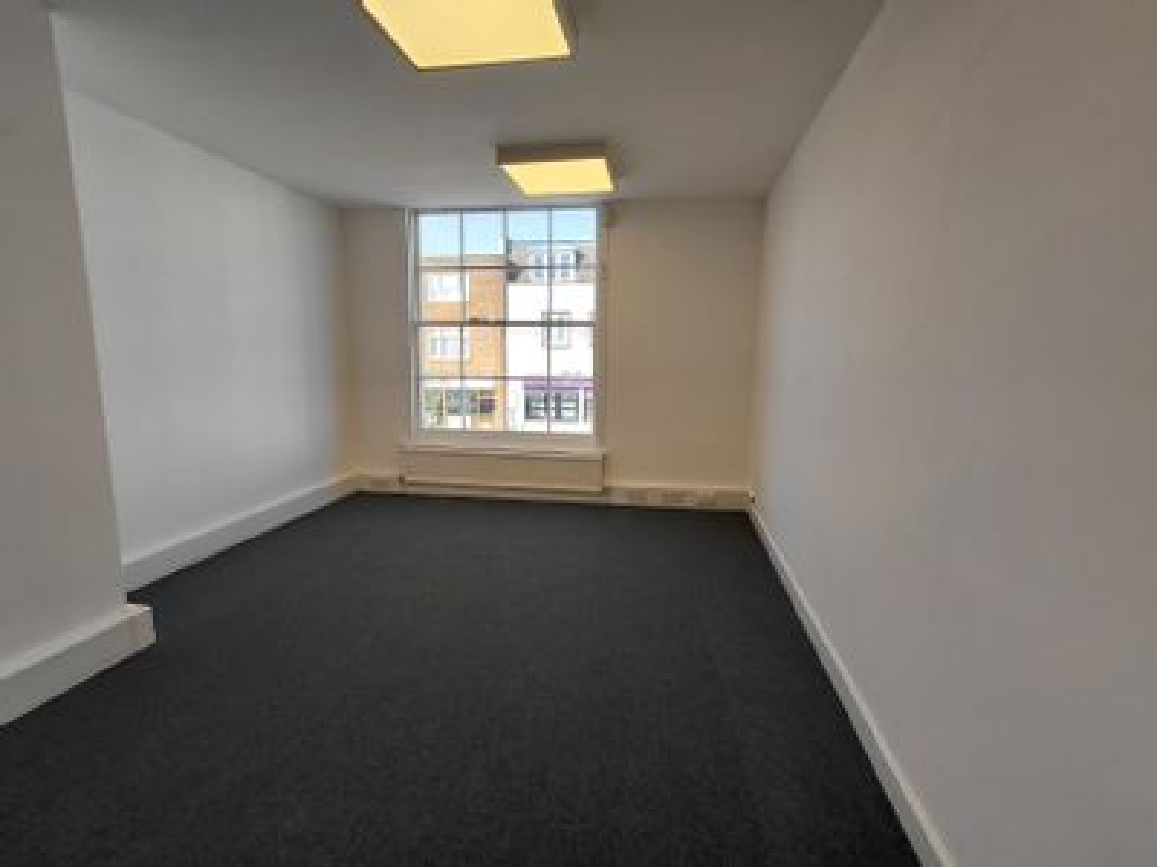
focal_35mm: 16
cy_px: 434
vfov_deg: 78.1
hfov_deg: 94.5
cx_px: 578
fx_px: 535
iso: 40
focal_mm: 1.64
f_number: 2.2
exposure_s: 1/215
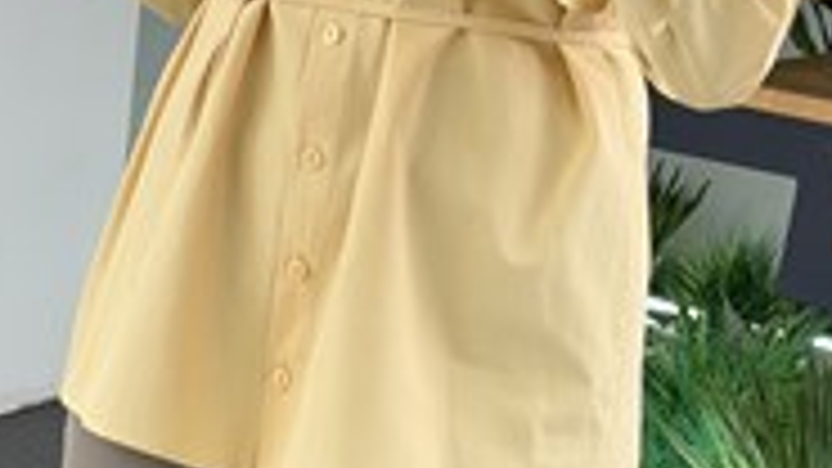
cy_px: 794
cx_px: 234
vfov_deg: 9.9
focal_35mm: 117
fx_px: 2581
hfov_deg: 18.2
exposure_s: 1/191
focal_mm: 6.76
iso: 125
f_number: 1.78
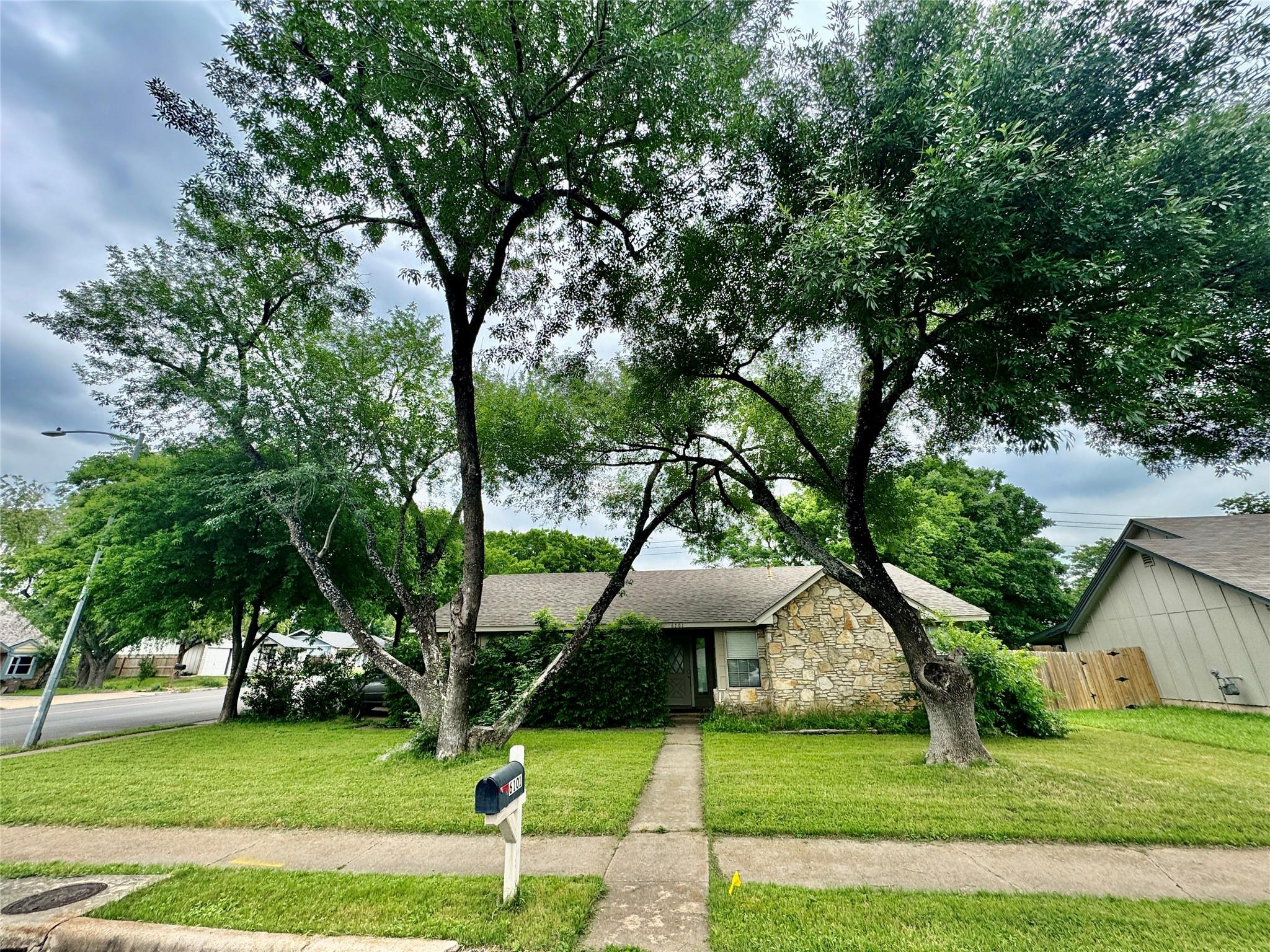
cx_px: 635
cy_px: 476
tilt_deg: +19.8
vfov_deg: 85.7
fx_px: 514
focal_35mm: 14
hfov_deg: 102.1
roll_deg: +0.9
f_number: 2.2
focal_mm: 2.22
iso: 40
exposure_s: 1/529
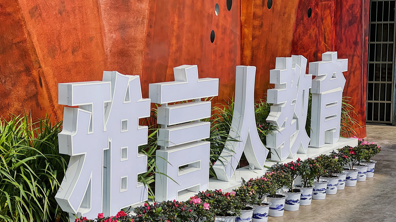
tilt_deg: -8.9
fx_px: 735
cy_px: 142
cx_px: 198
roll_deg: +0.5
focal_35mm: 70
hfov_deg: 30.2
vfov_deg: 17.2
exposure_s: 1/1647
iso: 20
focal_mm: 7.5
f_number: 2.2
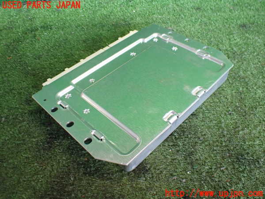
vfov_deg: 46.8
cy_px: 100
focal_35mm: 30
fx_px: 230
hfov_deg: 60.0
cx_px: 132
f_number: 2.3
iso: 800
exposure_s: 1/125
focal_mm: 5.4
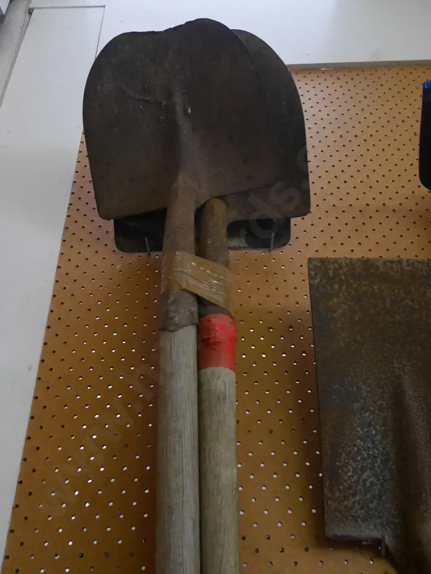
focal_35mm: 36
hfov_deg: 39.7
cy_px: 287
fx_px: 597
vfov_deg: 51.3
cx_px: 216
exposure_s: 1/15
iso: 3200
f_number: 4.2
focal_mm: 18
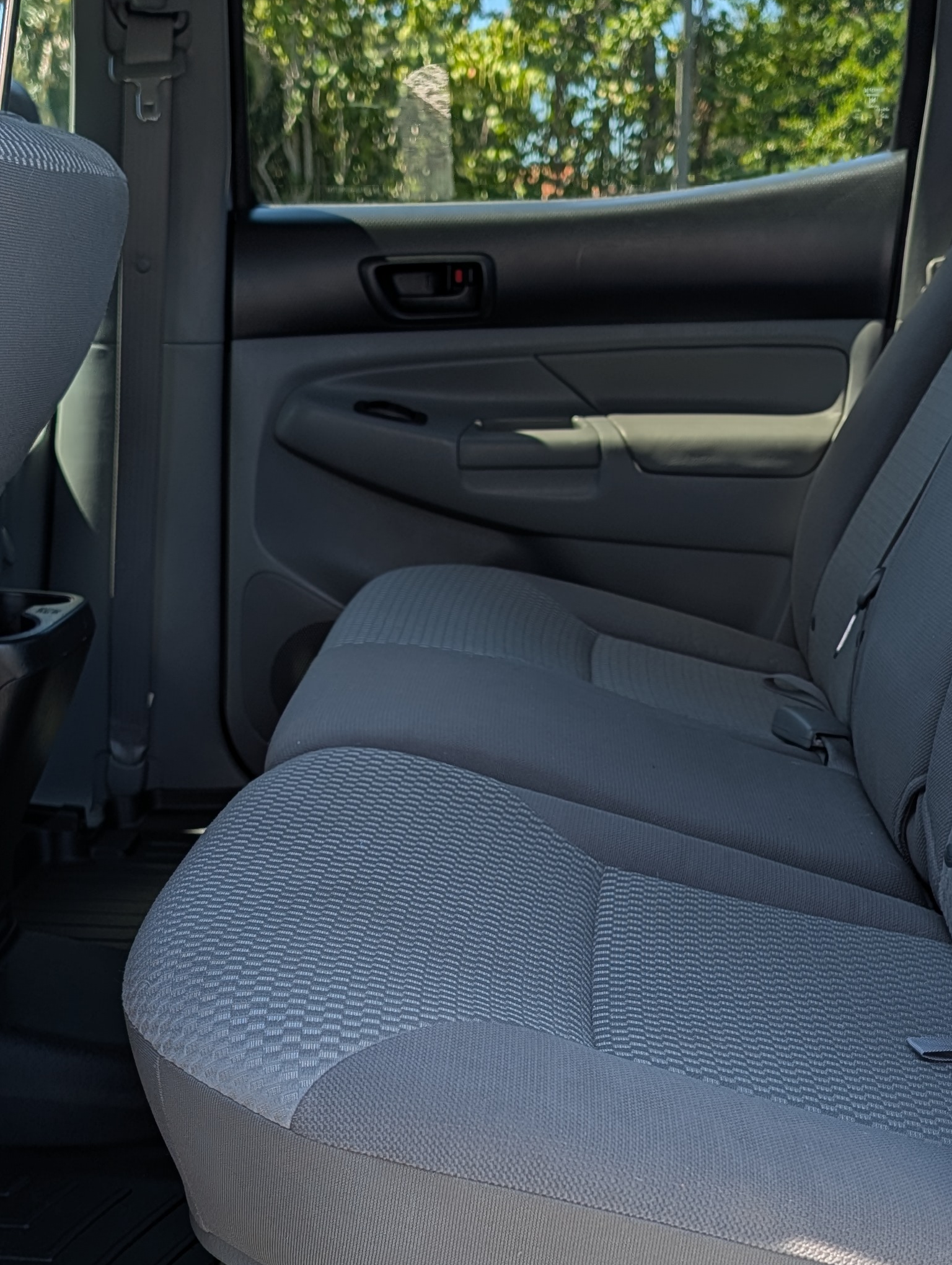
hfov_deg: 30.3
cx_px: 436
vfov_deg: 39.0
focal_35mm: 48
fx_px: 1756
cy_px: 875
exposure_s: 1/490
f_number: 1.68
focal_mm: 6.9
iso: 17
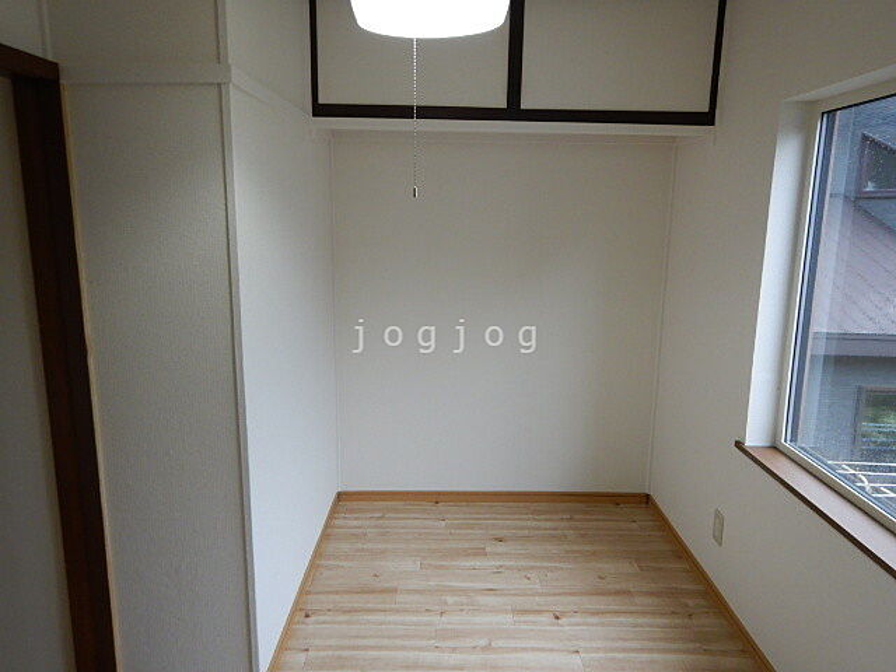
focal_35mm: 24
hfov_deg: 71.6
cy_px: 336
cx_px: 448
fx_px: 621
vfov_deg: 56.8
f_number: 2.8
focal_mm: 4.3
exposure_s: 1/30
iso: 180
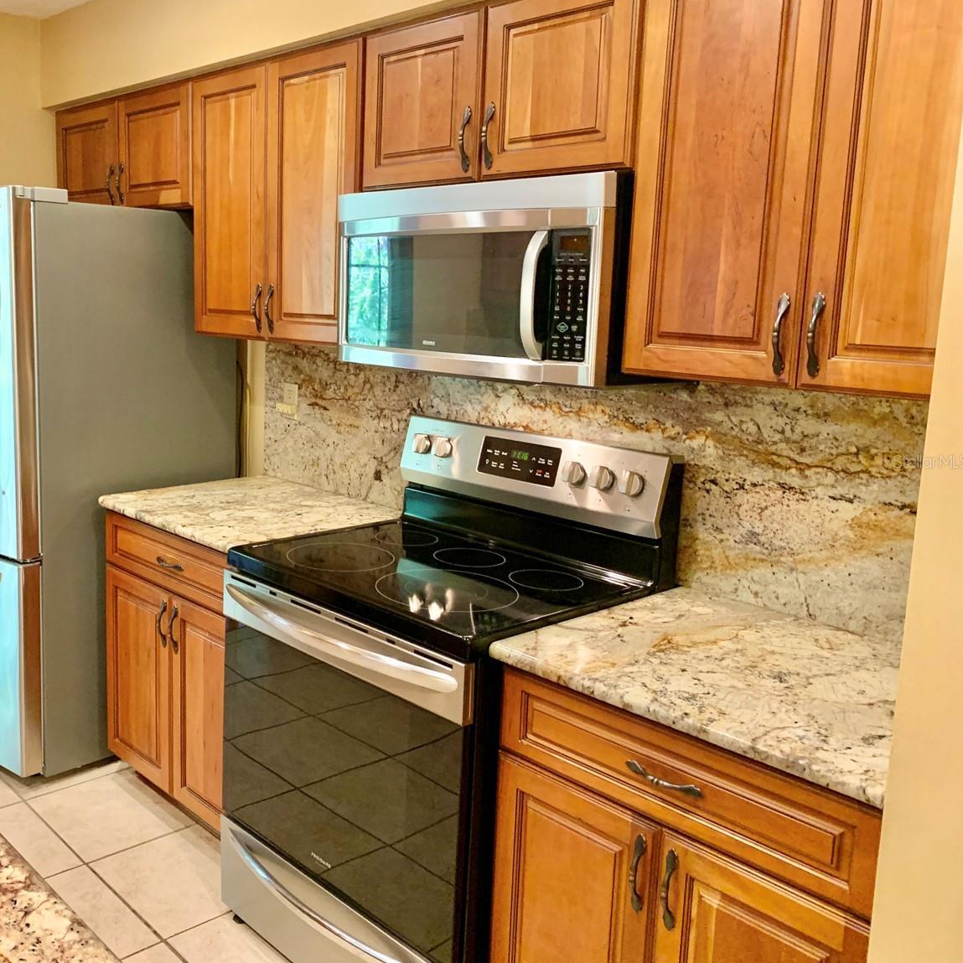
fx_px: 1007
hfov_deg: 50.0
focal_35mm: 32
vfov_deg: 51.1
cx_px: 302
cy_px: 461
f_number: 1.8
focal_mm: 4.25
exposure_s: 1/60
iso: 320
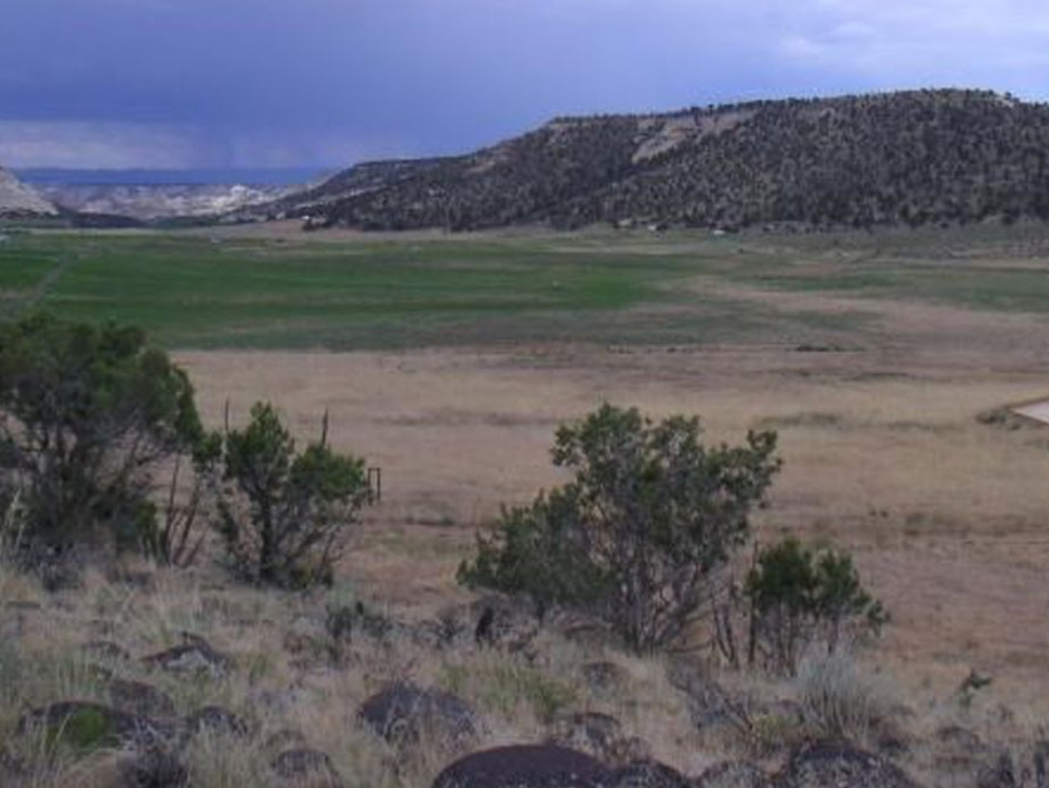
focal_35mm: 55
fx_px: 1668
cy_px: 221
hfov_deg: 34.8
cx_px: 629
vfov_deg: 26.3
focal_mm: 6
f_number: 6.7
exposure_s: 1/180
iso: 50
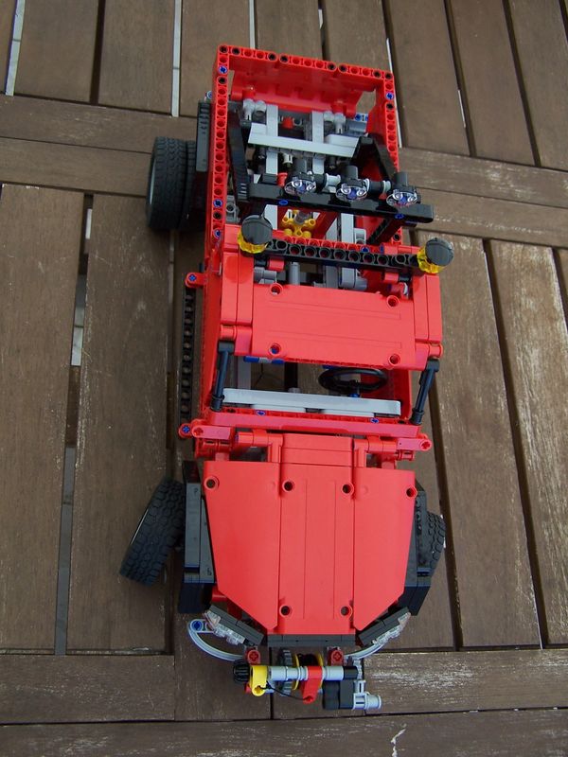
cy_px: 378
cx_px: 284
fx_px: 831
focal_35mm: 38
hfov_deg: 37.7
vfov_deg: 49.0
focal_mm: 6.3
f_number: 2.8
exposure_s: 1/500
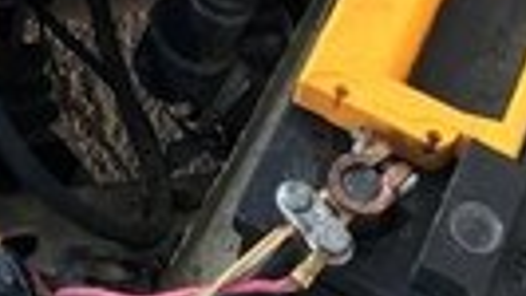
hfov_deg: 17.7
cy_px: -426
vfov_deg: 9.2
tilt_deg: -48.4
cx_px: 4
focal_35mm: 118
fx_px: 1647
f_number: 2.2
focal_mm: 4.15
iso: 25
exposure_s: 1/178
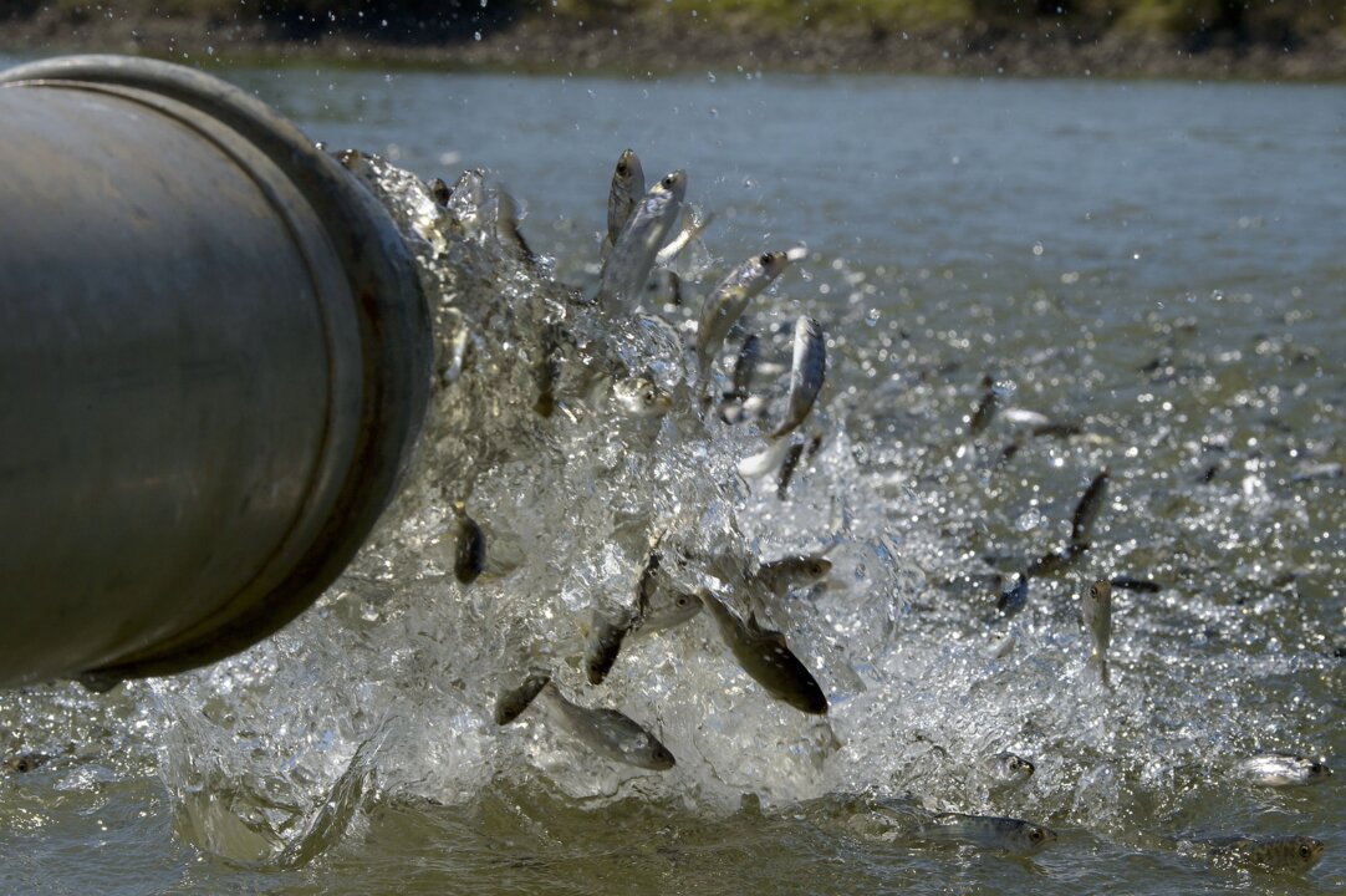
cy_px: 448
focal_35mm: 98
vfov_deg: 13.9
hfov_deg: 20.8
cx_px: 673
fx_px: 3662
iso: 800
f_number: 18
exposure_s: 1/1000
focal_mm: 98
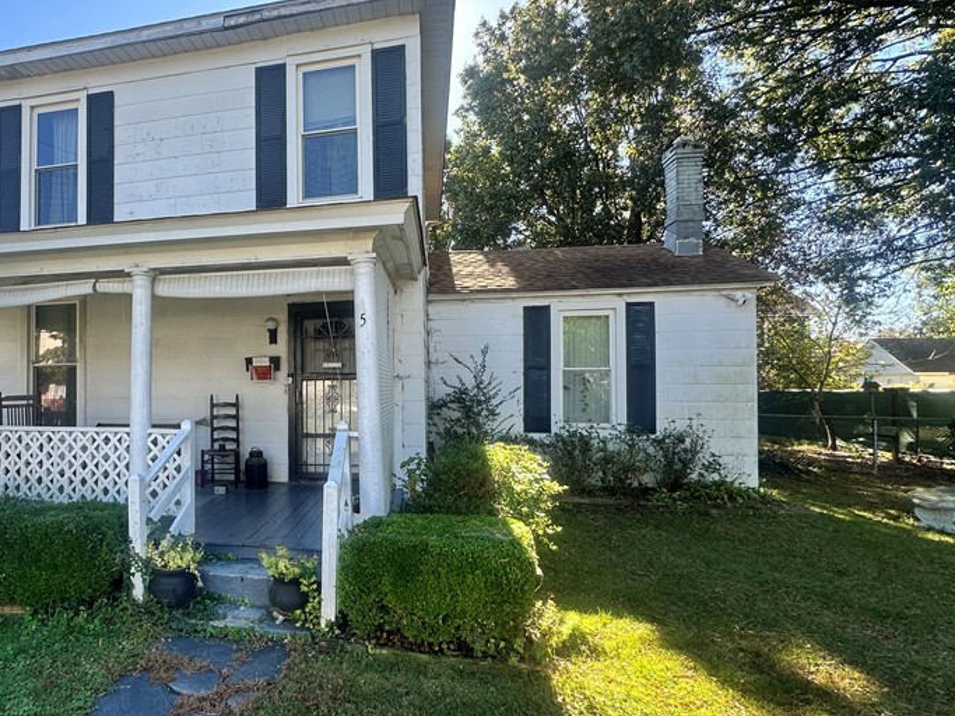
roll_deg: -0.4
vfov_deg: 63.4
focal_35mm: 21
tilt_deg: +1.2
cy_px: 380
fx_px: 579
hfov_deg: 75.4
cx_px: 287
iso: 40
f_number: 2.2
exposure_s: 1/249
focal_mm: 2.22
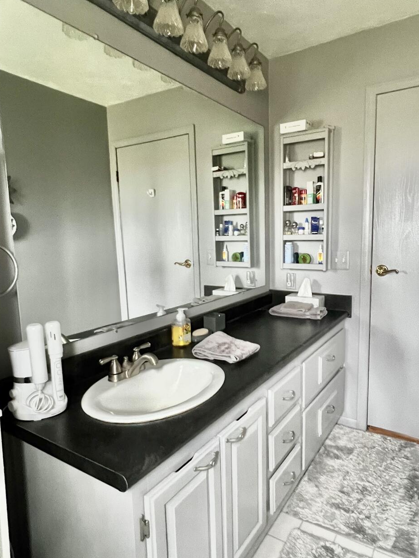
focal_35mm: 21
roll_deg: +1.5
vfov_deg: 79.0
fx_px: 339
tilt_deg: -7.9
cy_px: 282
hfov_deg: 63.3
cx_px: 231
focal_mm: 1.57
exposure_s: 1/60
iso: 640
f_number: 1.8
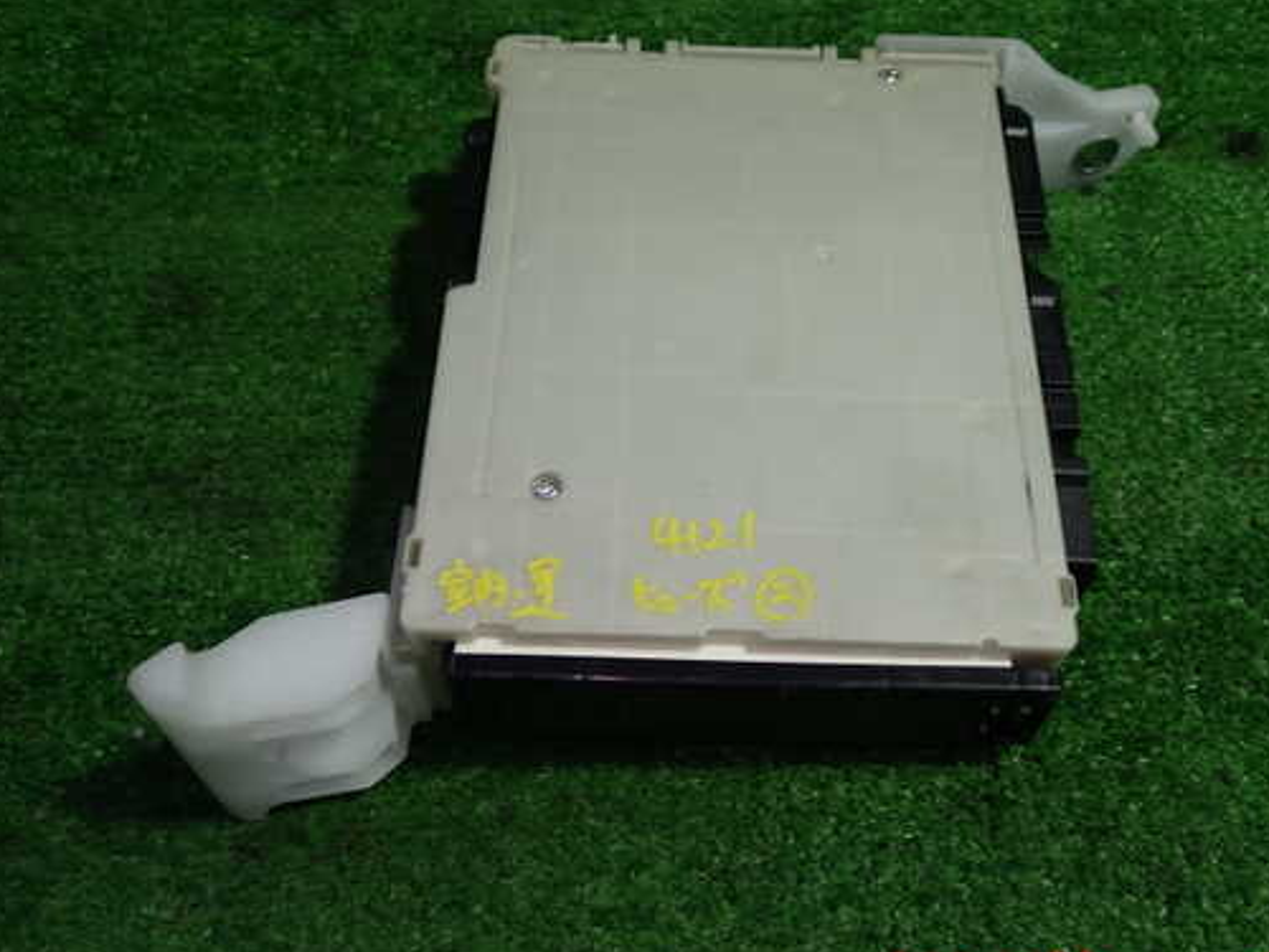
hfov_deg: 51.2
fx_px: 1320
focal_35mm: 36
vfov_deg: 39.6
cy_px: 439
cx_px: 706
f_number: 2.3
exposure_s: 1/60
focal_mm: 5.4
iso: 125
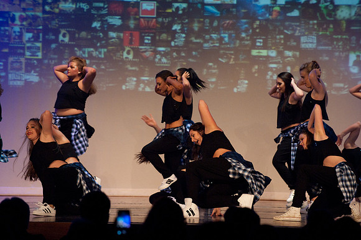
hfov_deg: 10.3
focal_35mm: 200
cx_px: 180
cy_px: 120
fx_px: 2004
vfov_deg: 6.9
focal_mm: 200
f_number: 4
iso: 3200
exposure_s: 1/200
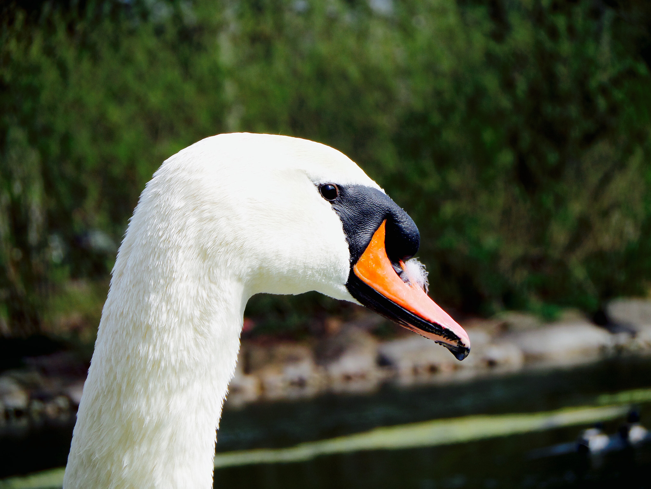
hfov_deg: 6.5
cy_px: 244
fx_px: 5755
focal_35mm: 306
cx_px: 326
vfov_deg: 4.9
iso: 100
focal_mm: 49.7
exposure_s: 1/250
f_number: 5
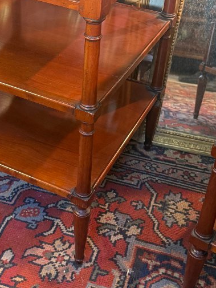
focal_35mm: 57
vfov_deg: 33.4
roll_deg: -2.0
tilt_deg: -34.0
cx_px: 81
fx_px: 474
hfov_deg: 25.6
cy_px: 90
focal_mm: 6.76
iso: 250
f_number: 1.78
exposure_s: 1/50
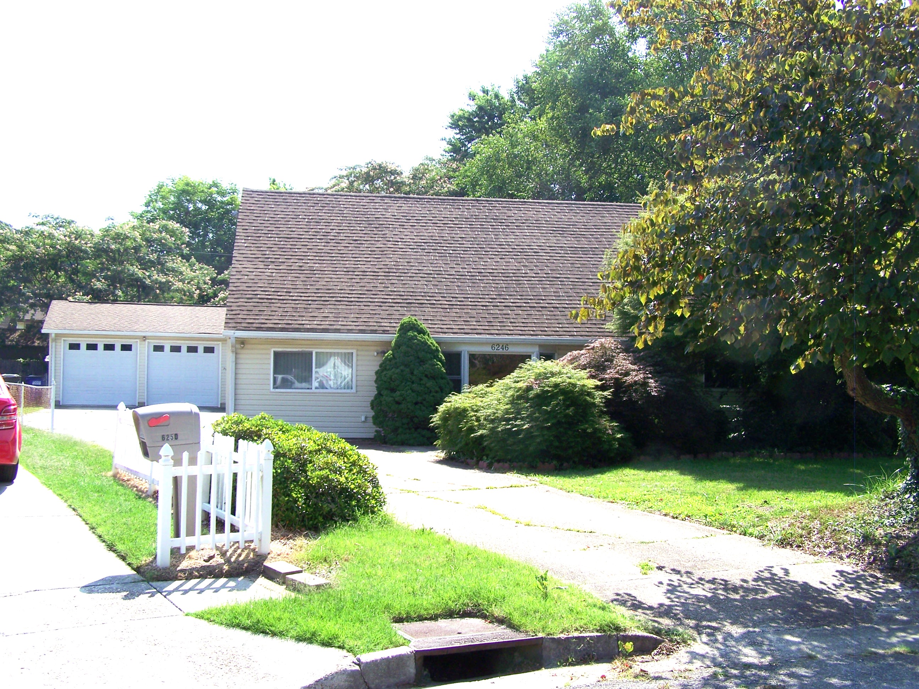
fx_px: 1009
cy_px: 344
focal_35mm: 38
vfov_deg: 37.7
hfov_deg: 49.0
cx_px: 460
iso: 64
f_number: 4
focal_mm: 6.3
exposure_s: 1/320
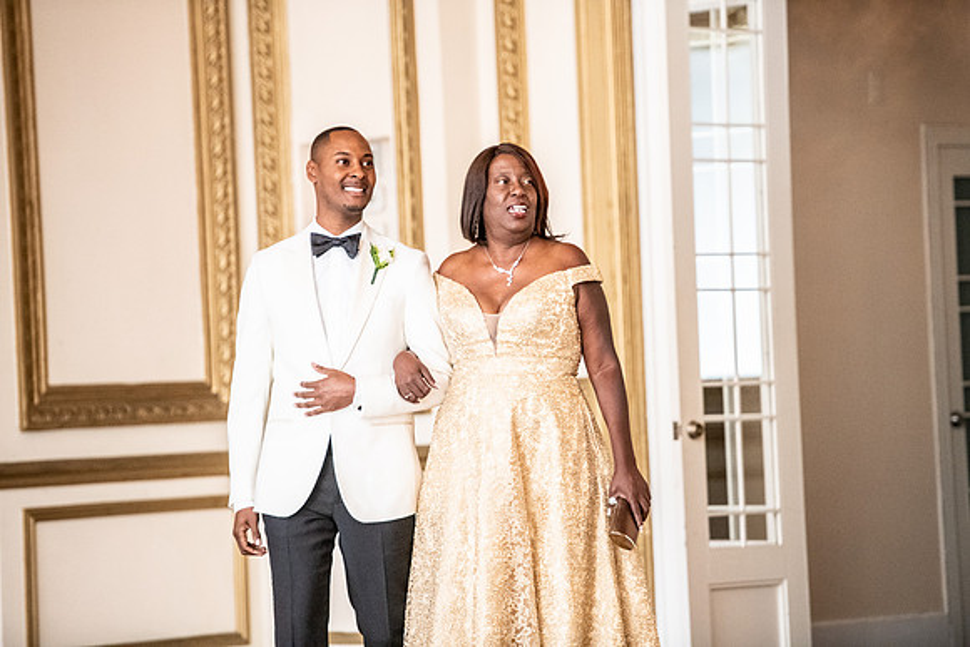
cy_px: 324
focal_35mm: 170
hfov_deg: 12.1
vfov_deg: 8.1
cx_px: 485
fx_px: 4581
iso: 3200
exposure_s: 1/400
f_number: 2.8
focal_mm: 170
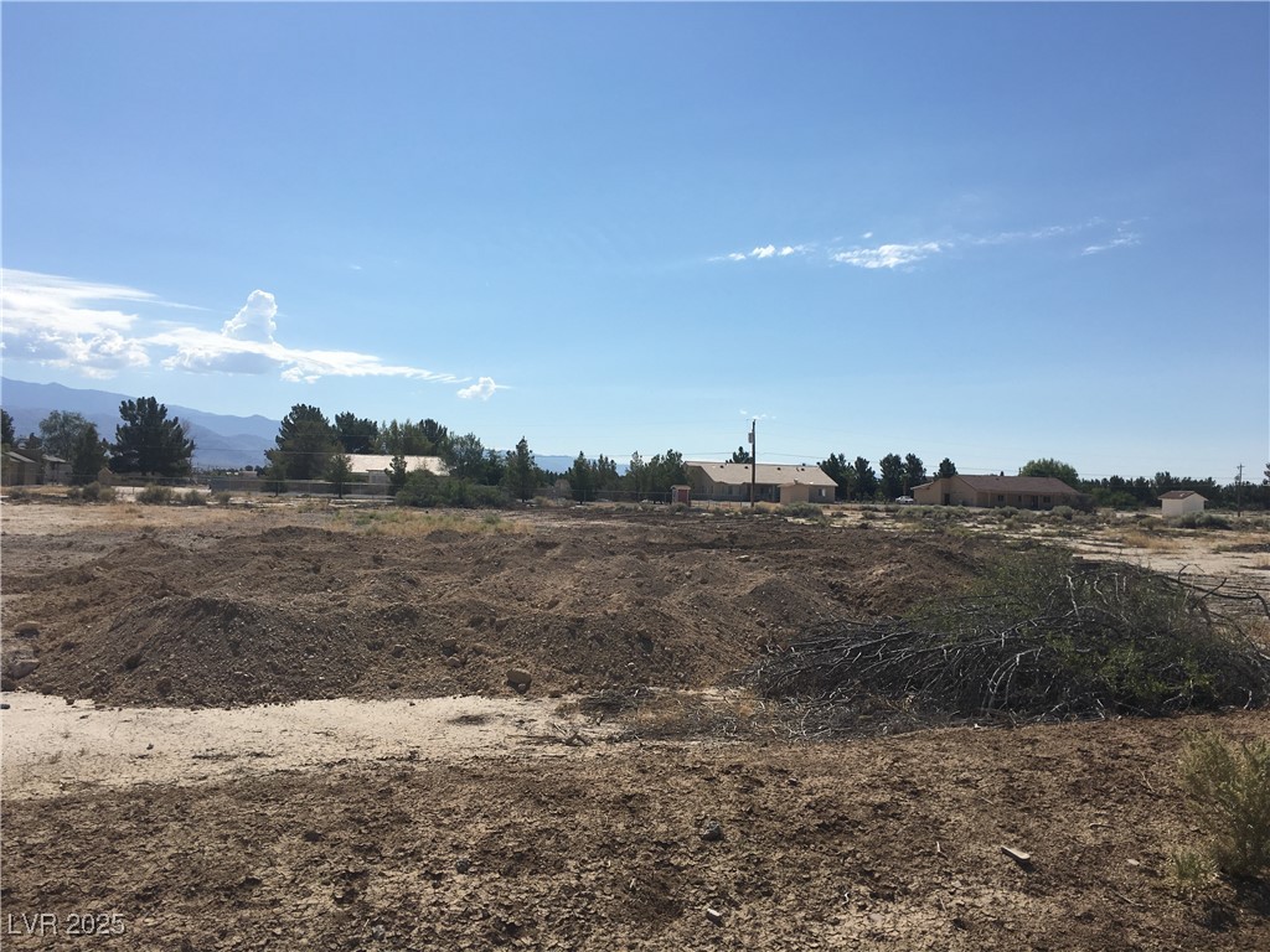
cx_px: 635
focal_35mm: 29
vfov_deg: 48.2
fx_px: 1064
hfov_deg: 61.7
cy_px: 476
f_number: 2.2
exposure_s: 1/2849
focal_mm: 4.15
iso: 25
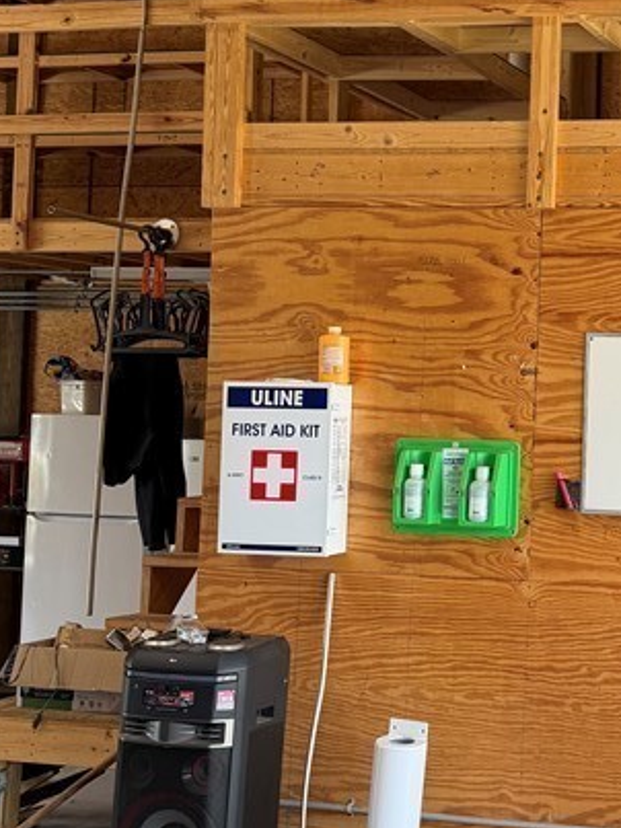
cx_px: 734
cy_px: 345
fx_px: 1460
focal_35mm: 61
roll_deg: -1.5
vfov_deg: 31.6
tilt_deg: +2.1
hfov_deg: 22.3
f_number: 1.78
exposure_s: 1/277
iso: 80
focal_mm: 6.76
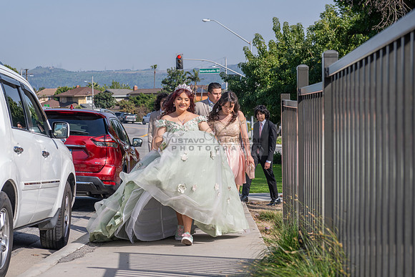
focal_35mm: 87
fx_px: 1007
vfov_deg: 15.7
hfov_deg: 23.2
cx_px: 164
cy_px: 150
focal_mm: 70
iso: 200
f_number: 5.6
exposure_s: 1/800
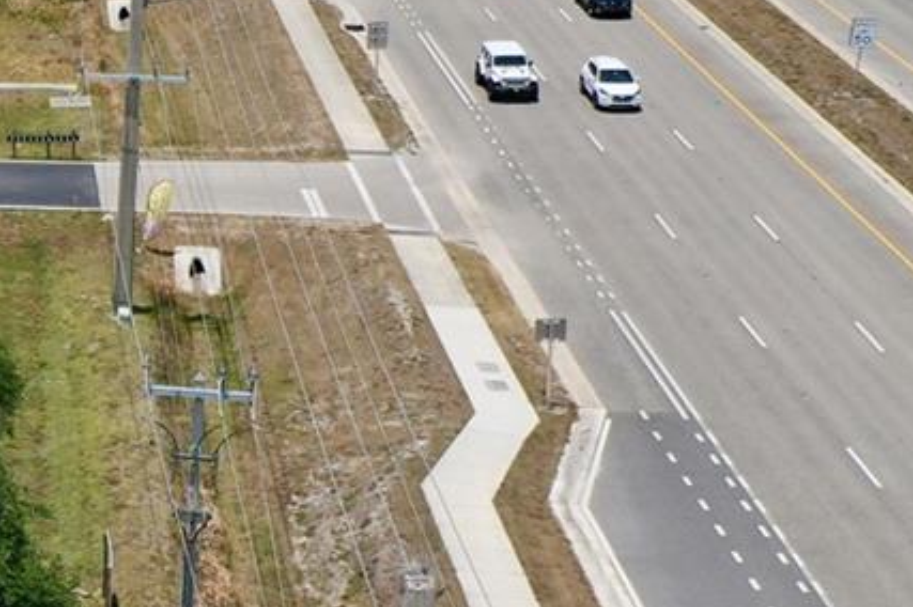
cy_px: 256
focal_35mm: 105
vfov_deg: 13.0
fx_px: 2661
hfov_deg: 17.0
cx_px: -586
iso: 100
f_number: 6.3
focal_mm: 10.26
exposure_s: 1/800
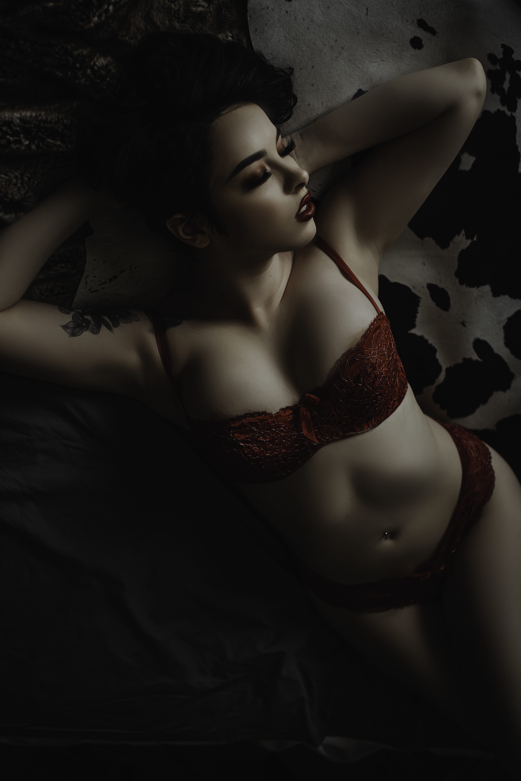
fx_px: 1084
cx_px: 260
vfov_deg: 39.6
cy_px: 390
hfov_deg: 27.0
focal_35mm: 50
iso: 160
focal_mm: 50
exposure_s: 1/400
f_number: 2.8
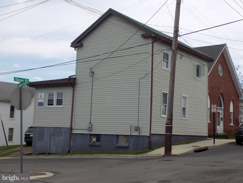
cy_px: 92
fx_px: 365
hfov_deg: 36.8
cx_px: 122
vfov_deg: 28.0
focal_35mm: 52
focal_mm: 9.3
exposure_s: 1/800
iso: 80
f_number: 3.9
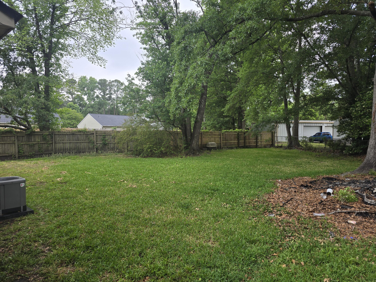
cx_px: 188
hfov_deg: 73.9
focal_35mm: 23
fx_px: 250
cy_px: 141
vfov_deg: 58.9
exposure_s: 1/180
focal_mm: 6.3
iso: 25
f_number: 1.7
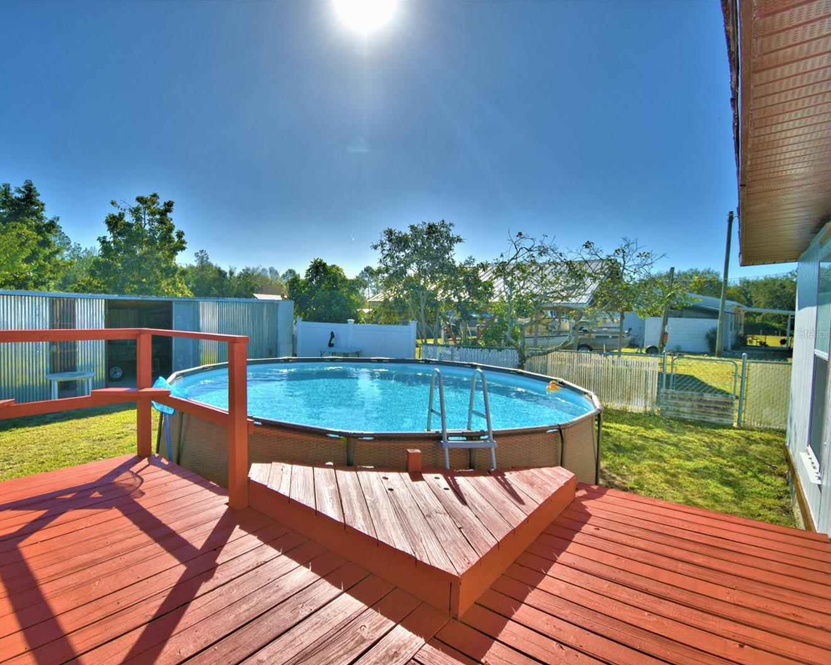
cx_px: 352
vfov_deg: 77.0
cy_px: 333
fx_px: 418
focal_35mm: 17
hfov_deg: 89.0
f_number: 4.5
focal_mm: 10
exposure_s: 1/2500
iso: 100
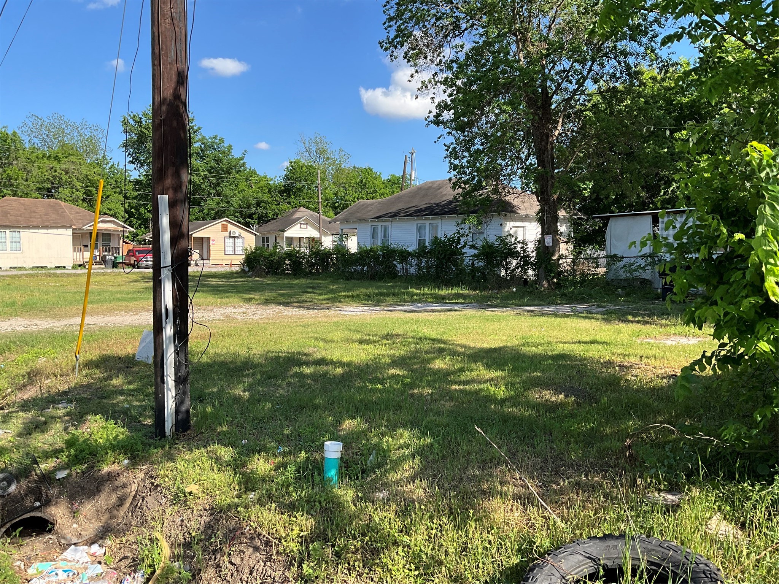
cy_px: 292
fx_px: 653
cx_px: 390
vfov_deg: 48.2
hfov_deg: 61.7
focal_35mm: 29
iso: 25
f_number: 1.8
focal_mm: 3
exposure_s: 1/978
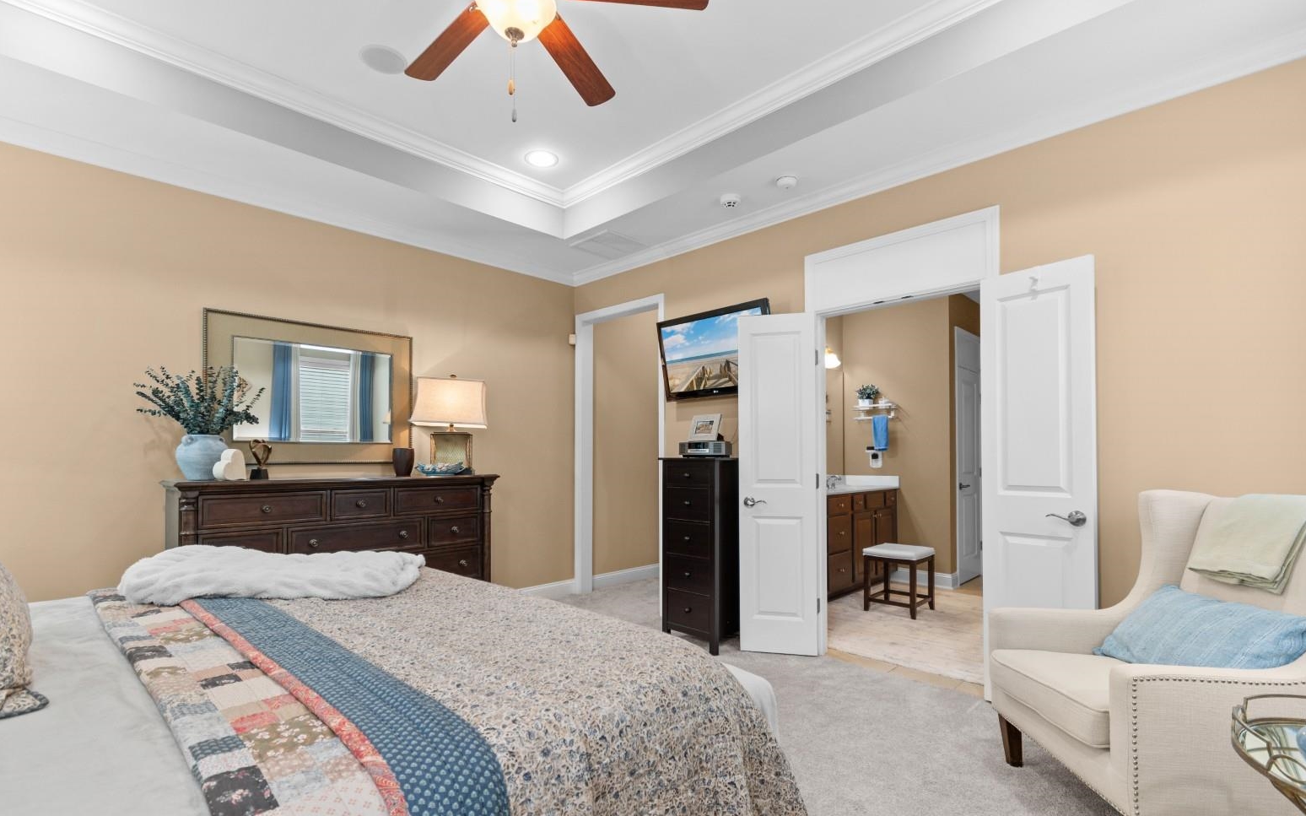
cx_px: 641
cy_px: 448
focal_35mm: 16
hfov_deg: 97.8
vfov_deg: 71.1
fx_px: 569
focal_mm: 10
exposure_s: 1/8
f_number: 4.5
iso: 100
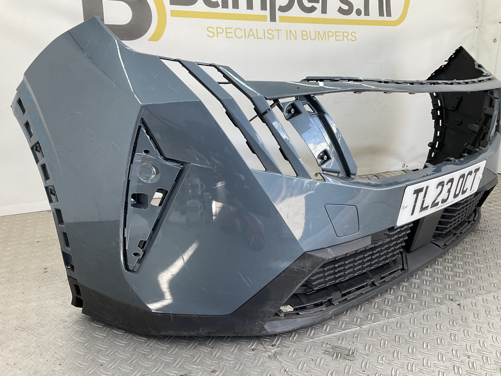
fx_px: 420
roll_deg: -2.1
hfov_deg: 61.7
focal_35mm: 29
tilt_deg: -18.0
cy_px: 188
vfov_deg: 48.2
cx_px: 250
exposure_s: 1/100
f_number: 1.8
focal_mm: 3
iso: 20
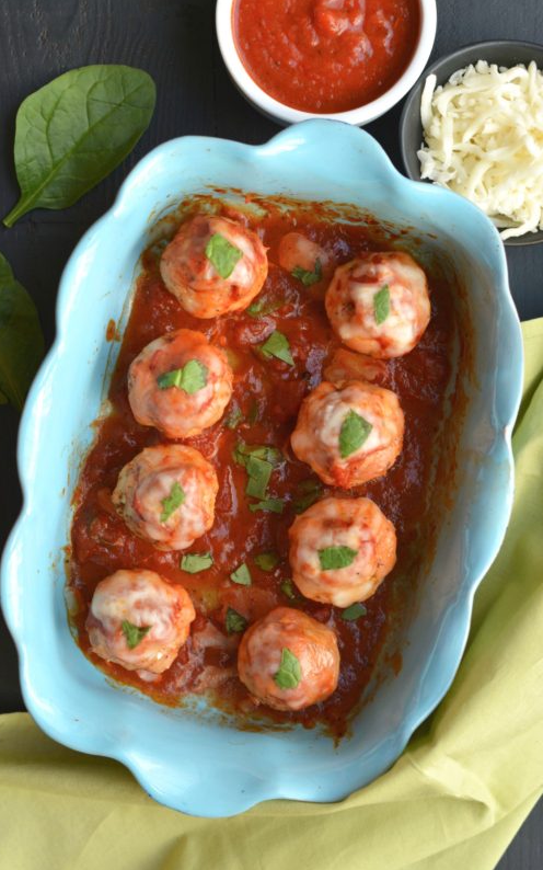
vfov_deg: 26.8
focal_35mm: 77
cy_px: 434
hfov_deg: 16.9
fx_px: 1824
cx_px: 257
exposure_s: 1/80
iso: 400
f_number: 4
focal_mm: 50
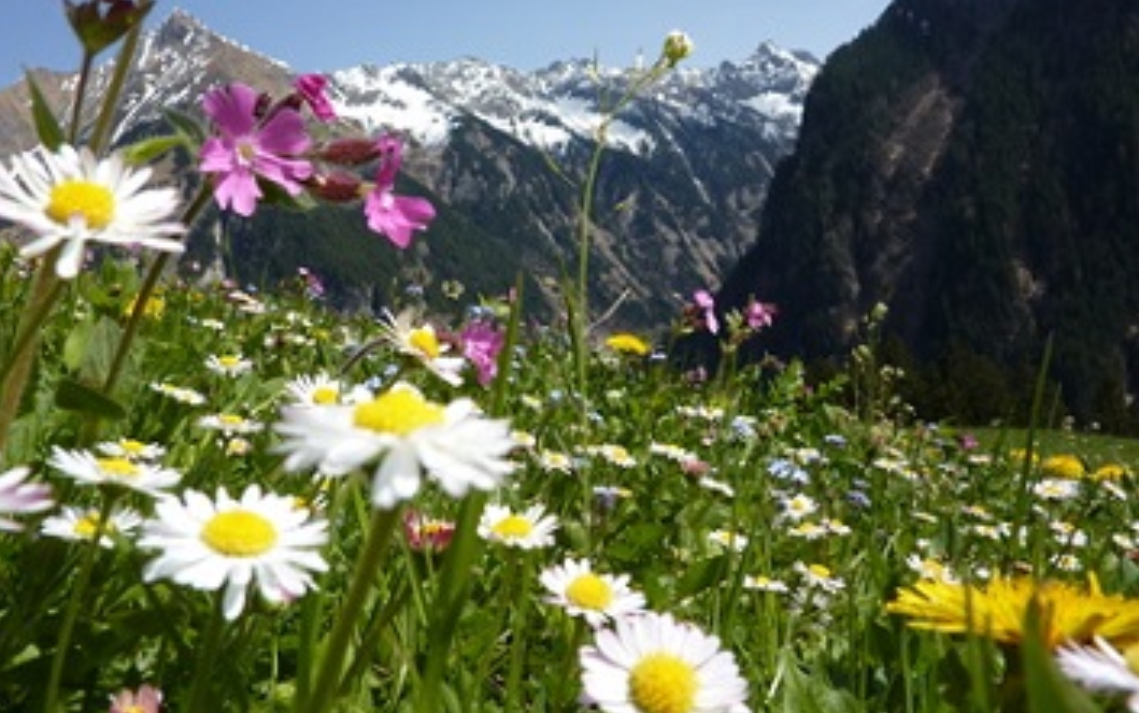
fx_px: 839
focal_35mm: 27
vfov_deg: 45.9
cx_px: 568
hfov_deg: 68.4
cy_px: 297
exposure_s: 1/500
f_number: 5
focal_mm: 4.1
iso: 80
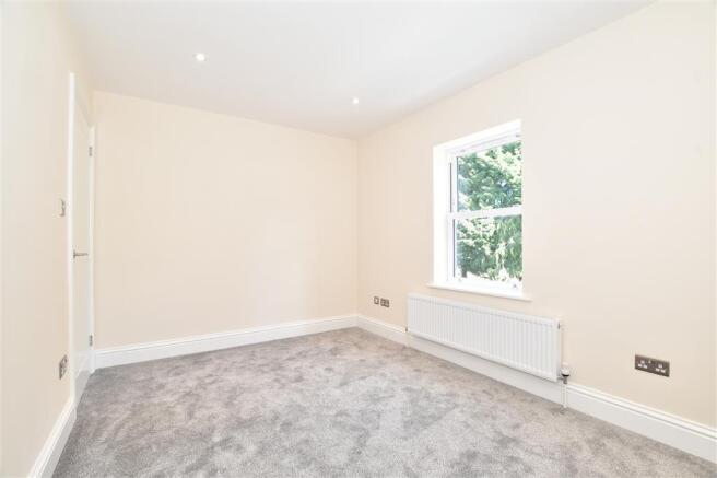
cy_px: 239
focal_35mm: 15
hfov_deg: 100.4
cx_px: 358
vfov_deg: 77.3
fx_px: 299
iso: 400
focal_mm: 10
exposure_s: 1/25
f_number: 7.1
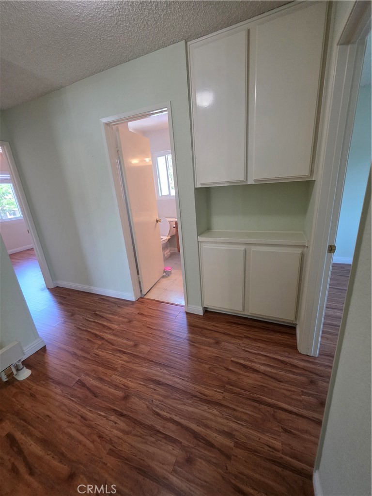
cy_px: 248
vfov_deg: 106.2
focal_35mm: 13
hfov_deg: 89.9
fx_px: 186
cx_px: 186
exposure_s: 1/120
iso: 250
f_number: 1.9
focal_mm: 2.2
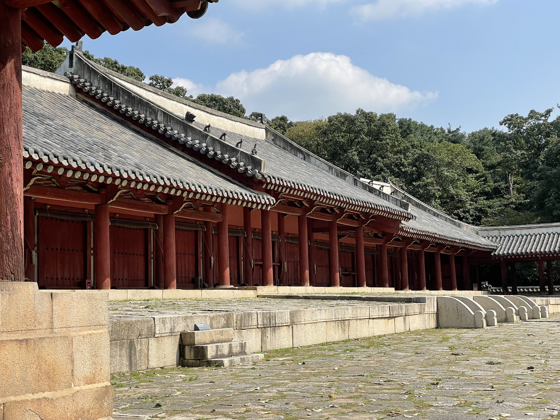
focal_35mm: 53
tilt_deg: +6.6
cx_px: 284
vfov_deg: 27.5
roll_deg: +2.1
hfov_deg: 36.2
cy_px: 208
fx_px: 857
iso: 25
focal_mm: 6
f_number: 2
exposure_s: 1/1712
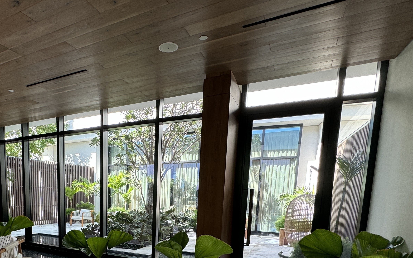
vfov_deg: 44.7
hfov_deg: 69.8
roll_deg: -1.1
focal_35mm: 25
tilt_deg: -9.2
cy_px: 234
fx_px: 281
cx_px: 128
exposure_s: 1/120
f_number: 2.2
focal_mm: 2.22
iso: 64
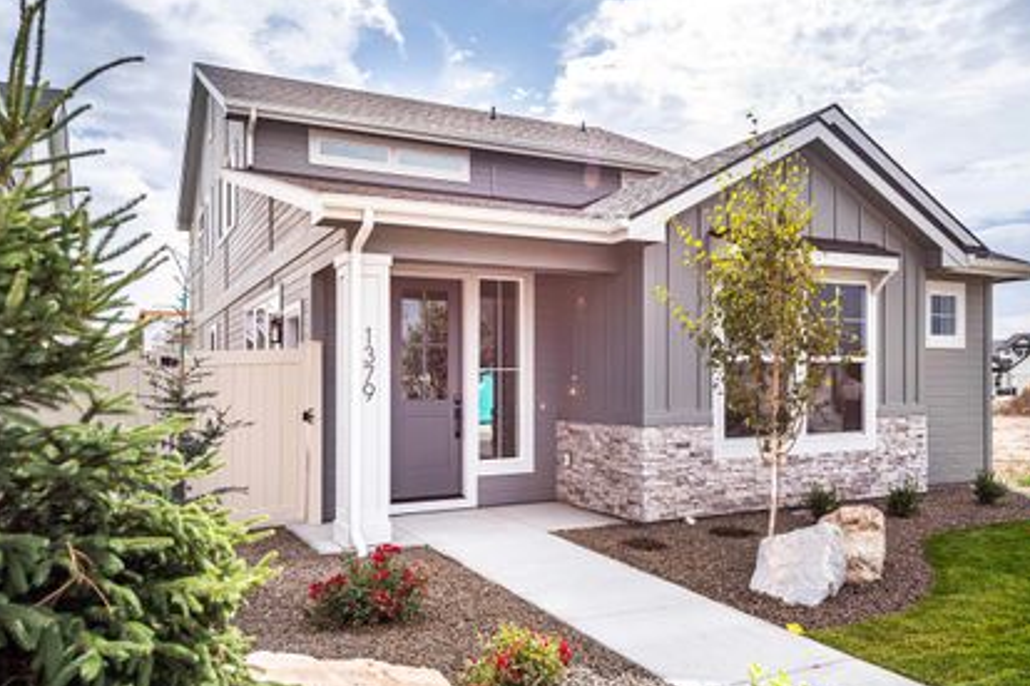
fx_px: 830
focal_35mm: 29
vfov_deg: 44.9
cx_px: 572
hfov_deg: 63.5
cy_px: 322
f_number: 4.5
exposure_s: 1/1000
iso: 100
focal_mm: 24
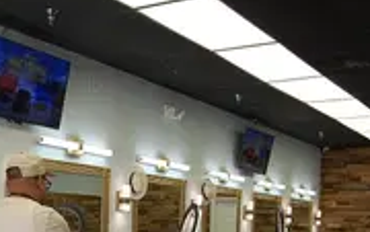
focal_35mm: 61
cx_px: 95
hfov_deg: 32.8
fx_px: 616
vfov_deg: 20.4
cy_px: 250
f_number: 5
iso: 400
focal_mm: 18
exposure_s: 1/100
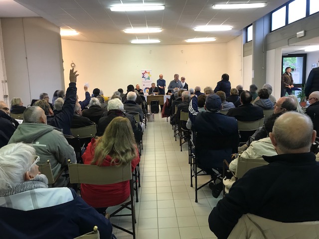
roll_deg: +1.6
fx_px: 258
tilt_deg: -7.5
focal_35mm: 28
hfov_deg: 63.4
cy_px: 120
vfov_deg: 49.7
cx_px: 160
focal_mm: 3.99
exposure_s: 1/17
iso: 50
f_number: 1.8
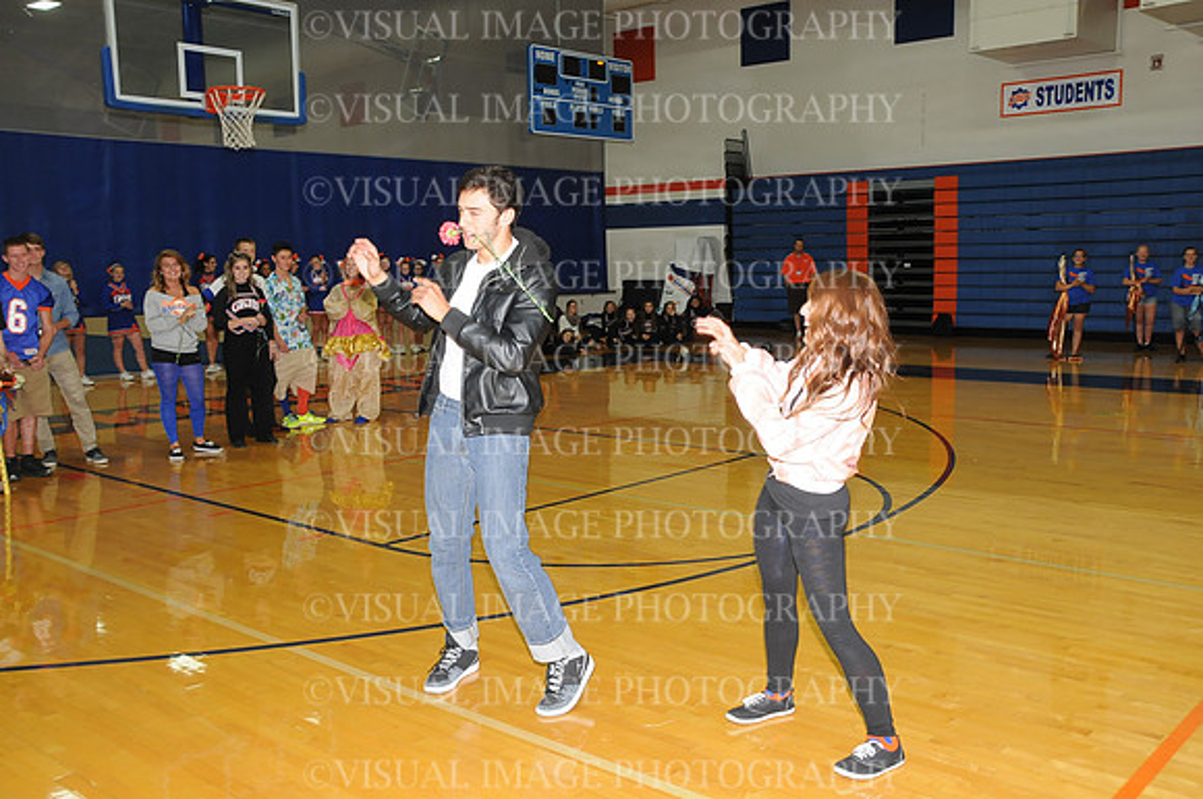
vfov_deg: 39.9
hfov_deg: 57.3
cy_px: 400
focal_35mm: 33
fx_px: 1101
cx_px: 602
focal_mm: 22
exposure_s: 1/60
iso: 800
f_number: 7.1
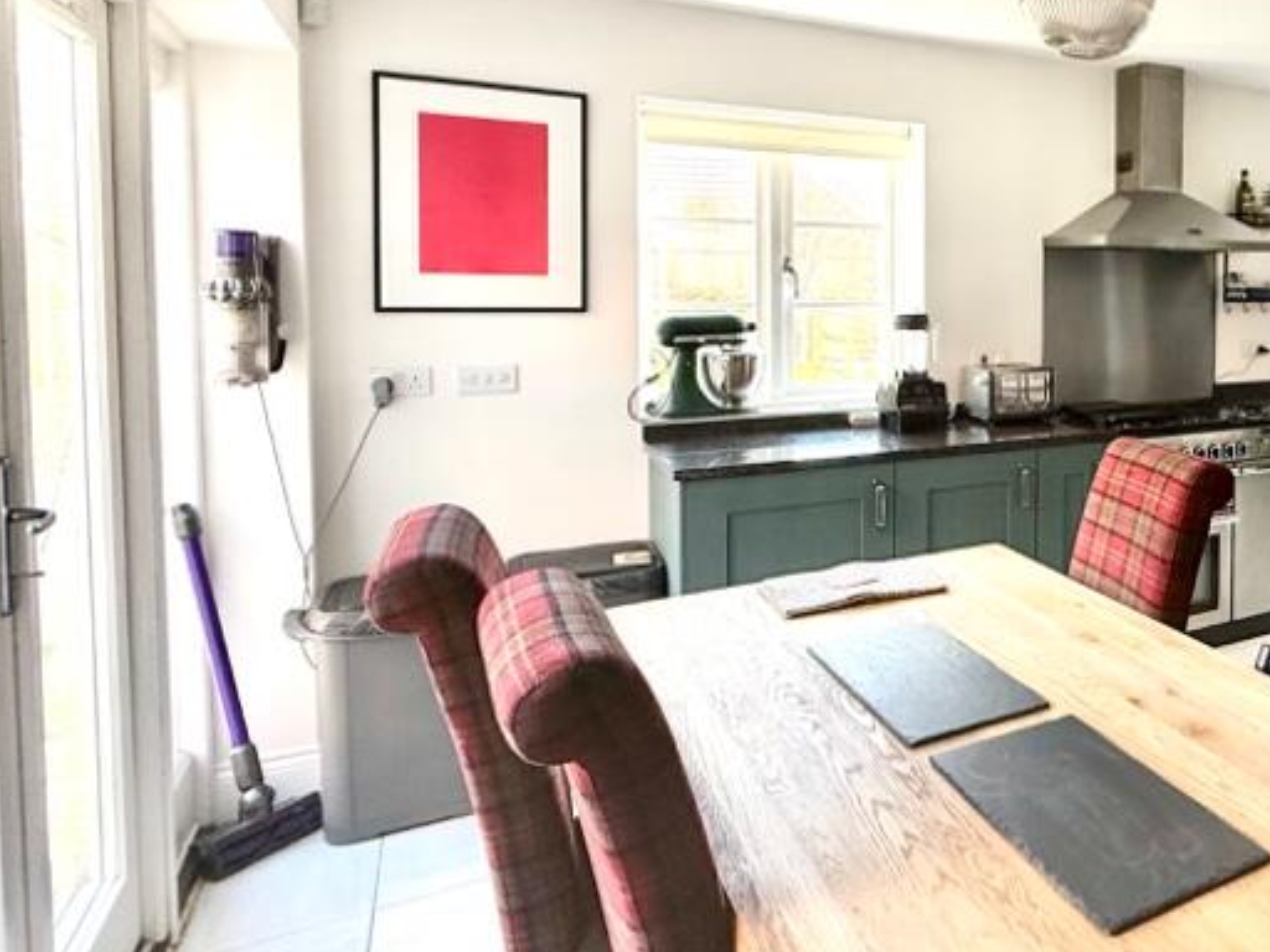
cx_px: 1203
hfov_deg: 53.2
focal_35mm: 28
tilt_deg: -2.2
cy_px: 320
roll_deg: -0.7
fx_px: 1027
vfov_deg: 48.9
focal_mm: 2.22
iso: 160
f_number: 2.2
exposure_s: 1/99
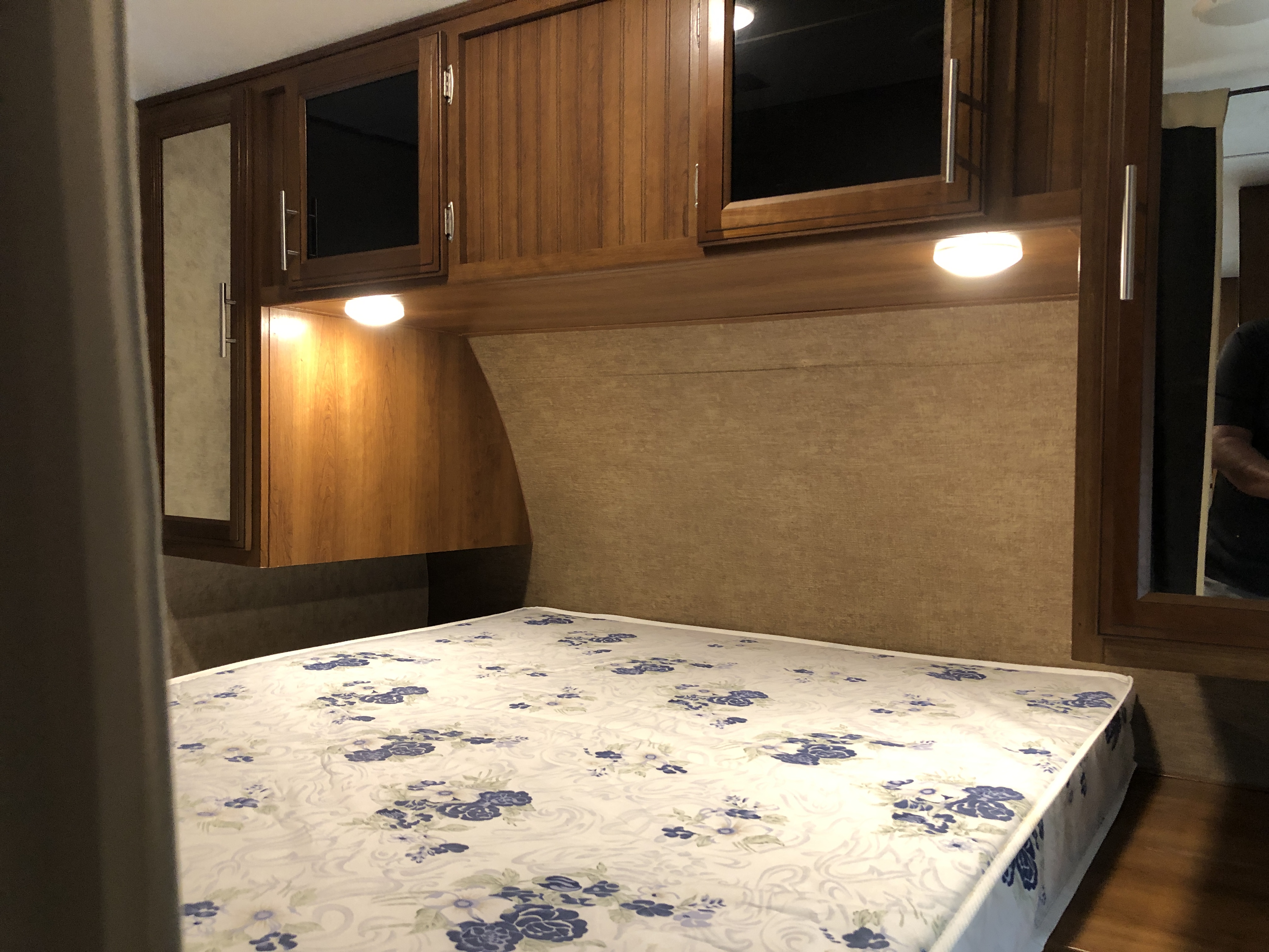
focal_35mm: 28
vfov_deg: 49.7
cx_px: 634
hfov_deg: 63.4
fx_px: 1026
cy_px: 476
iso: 80
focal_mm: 3.99
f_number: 1.8
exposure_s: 1/15
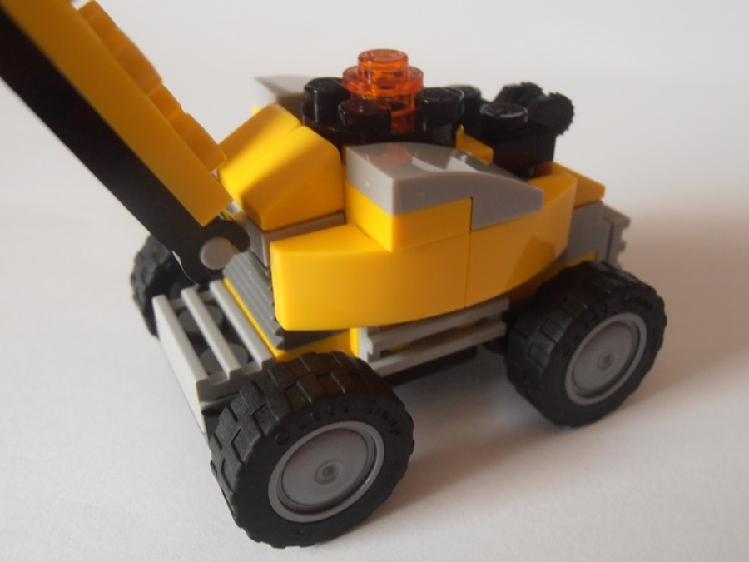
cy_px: 281
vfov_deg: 38.7
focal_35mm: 37
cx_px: 374
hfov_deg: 50.1
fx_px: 801
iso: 125
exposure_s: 1/15
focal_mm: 6.61
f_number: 3.9
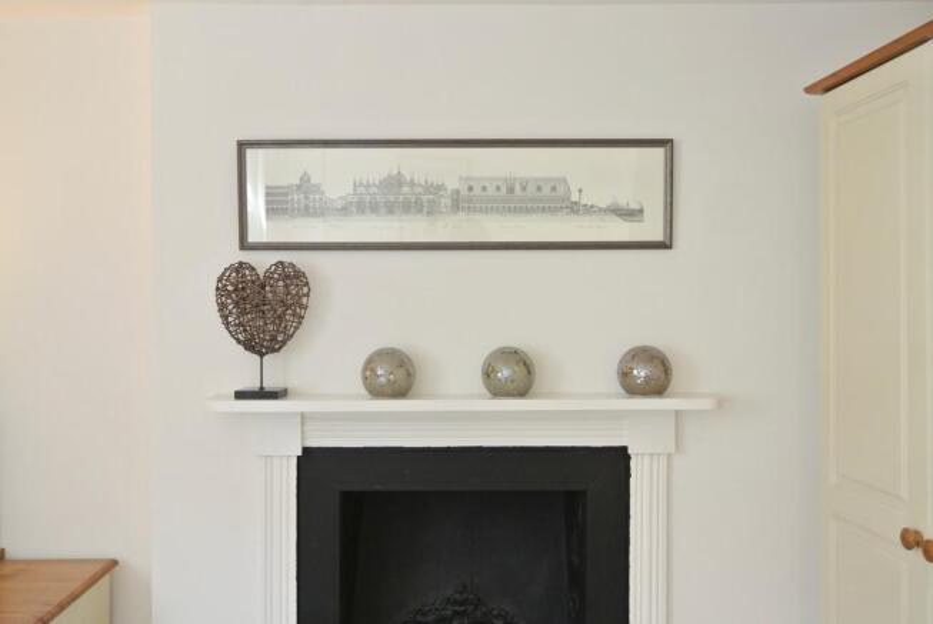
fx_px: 908
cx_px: 466
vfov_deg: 37.9
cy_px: 312
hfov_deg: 54.4
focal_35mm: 35
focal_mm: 13
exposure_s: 1/30
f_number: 5.6
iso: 400
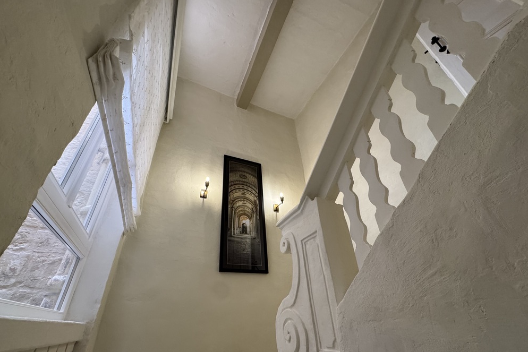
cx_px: 260
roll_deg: +1.0
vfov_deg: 76.9
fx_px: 220
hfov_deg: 100.4
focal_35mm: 15
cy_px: 200
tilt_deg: +30.2
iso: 250
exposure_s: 1/100
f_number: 2.2
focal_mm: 2.22
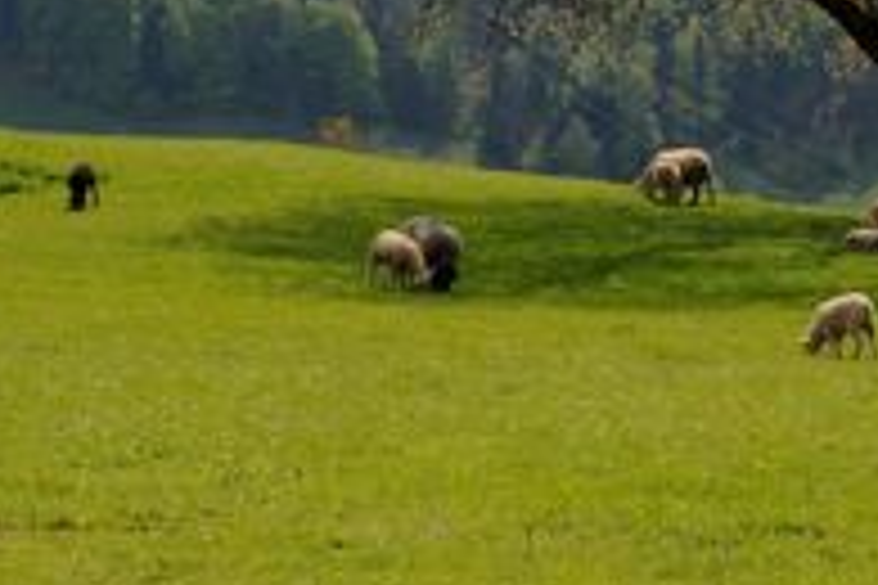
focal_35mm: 185
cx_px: 468
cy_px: 2
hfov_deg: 11.1
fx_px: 4512
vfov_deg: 7.4
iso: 100
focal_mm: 40
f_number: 8
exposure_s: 1/125
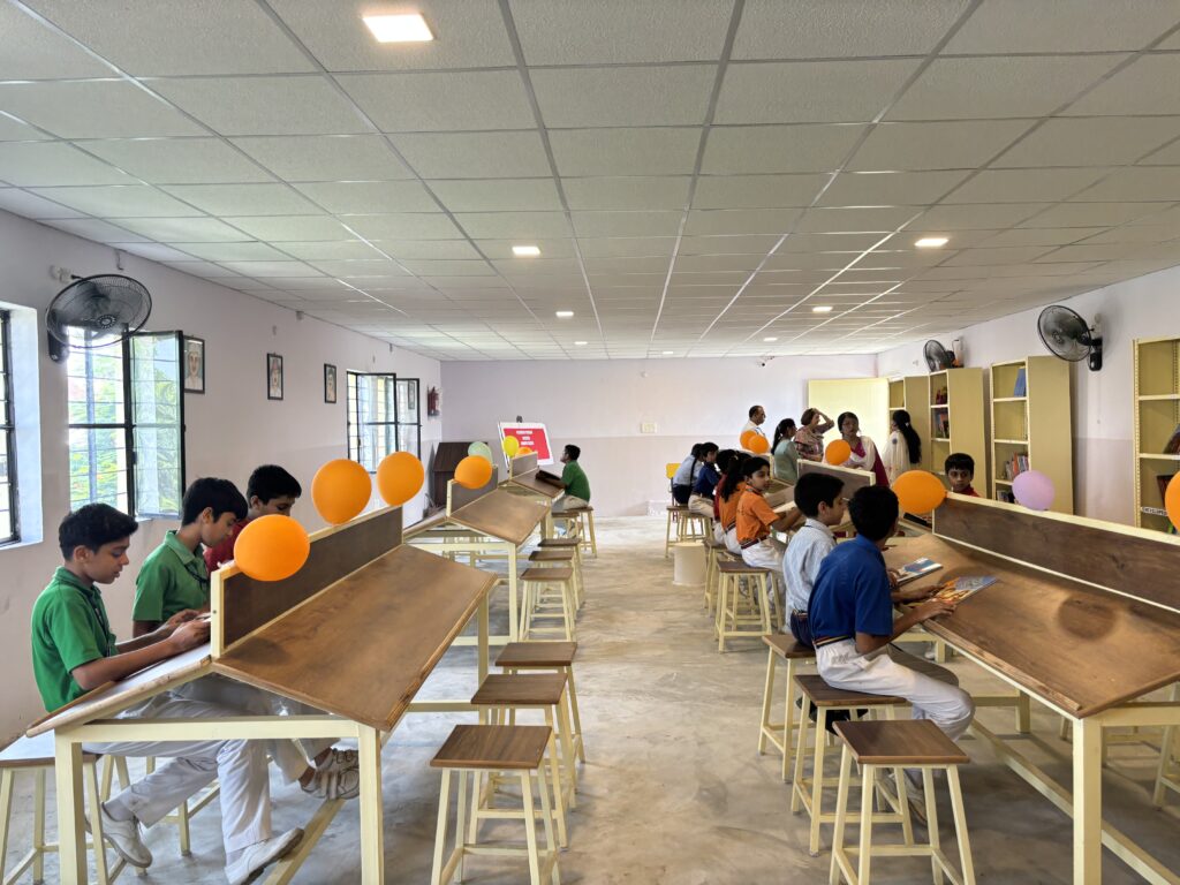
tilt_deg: -1.4
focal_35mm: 26
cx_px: 590
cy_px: 442
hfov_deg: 67.3
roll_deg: +0.2
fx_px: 886
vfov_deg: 53.1
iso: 100
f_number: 1.6
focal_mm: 5.96
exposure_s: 1/100
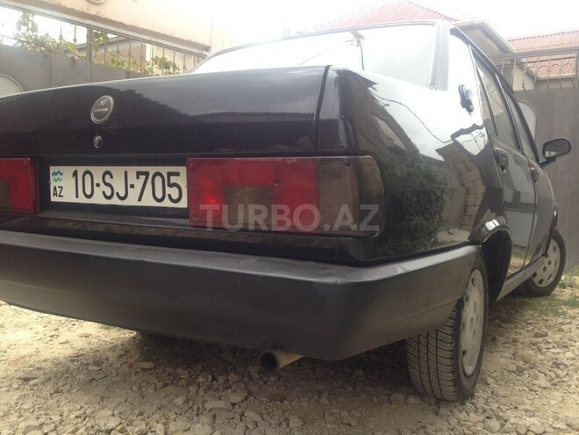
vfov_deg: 42.9
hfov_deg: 55.4
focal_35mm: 33
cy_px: 218
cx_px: 290
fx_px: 552
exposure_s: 1/296
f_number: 2.4
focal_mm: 4.12
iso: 50
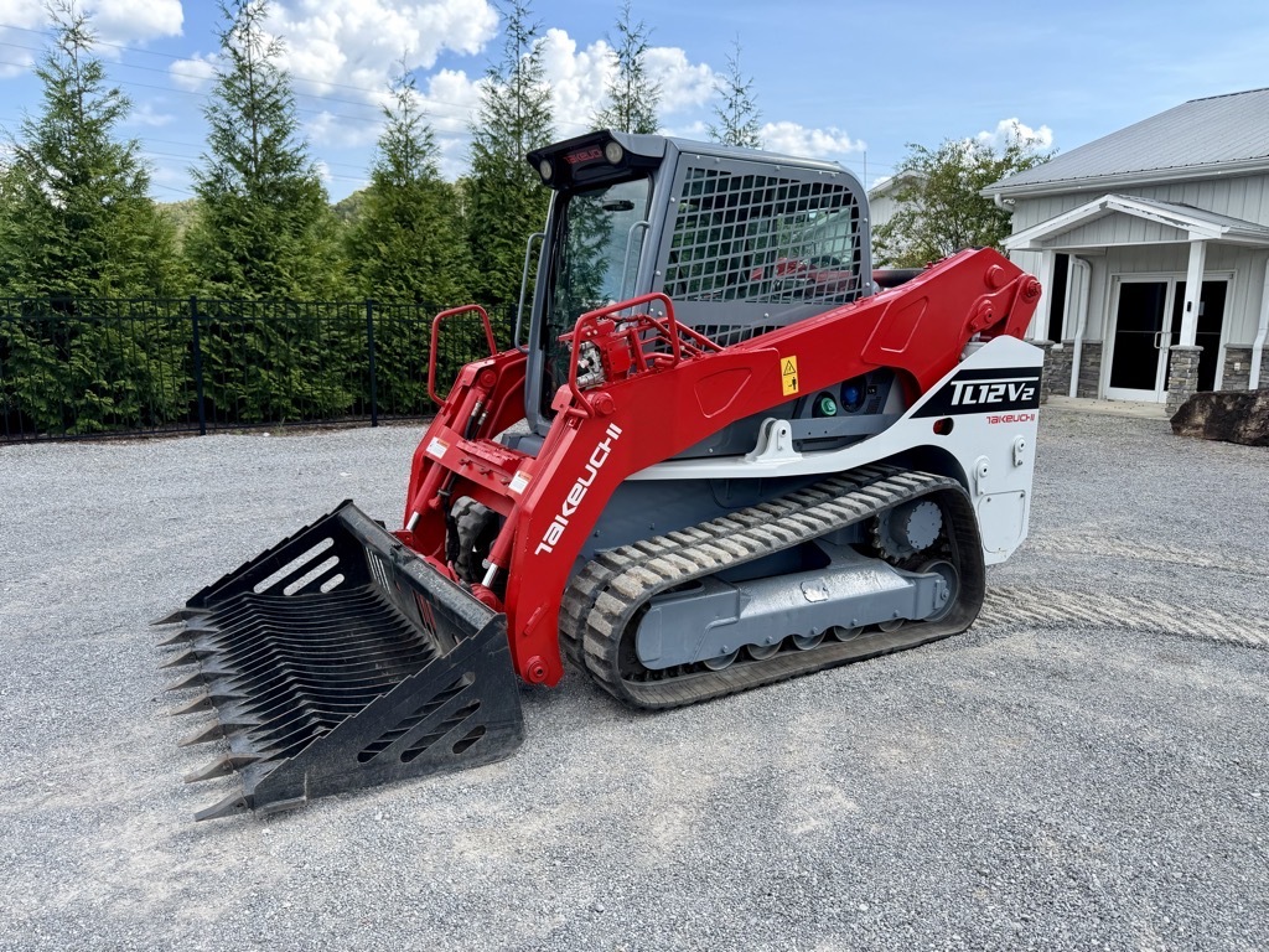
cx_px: 634
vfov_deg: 56.8
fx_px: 880
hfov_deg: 71.6
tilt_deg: -9.1
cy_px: 476
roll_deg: +0.2
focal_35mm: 24
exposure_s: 1/1292
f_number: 1.78
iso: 80
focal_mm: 6.76
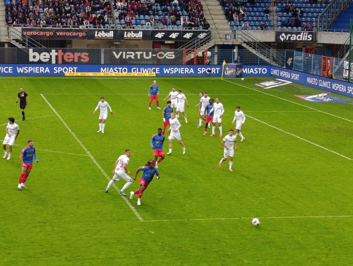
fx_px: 940
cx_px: 176
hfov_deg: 21.3
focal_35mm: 92
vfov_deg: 16.1
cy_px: 133
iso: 177
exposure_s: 1/99.9
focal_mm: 6.11
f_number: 1.65
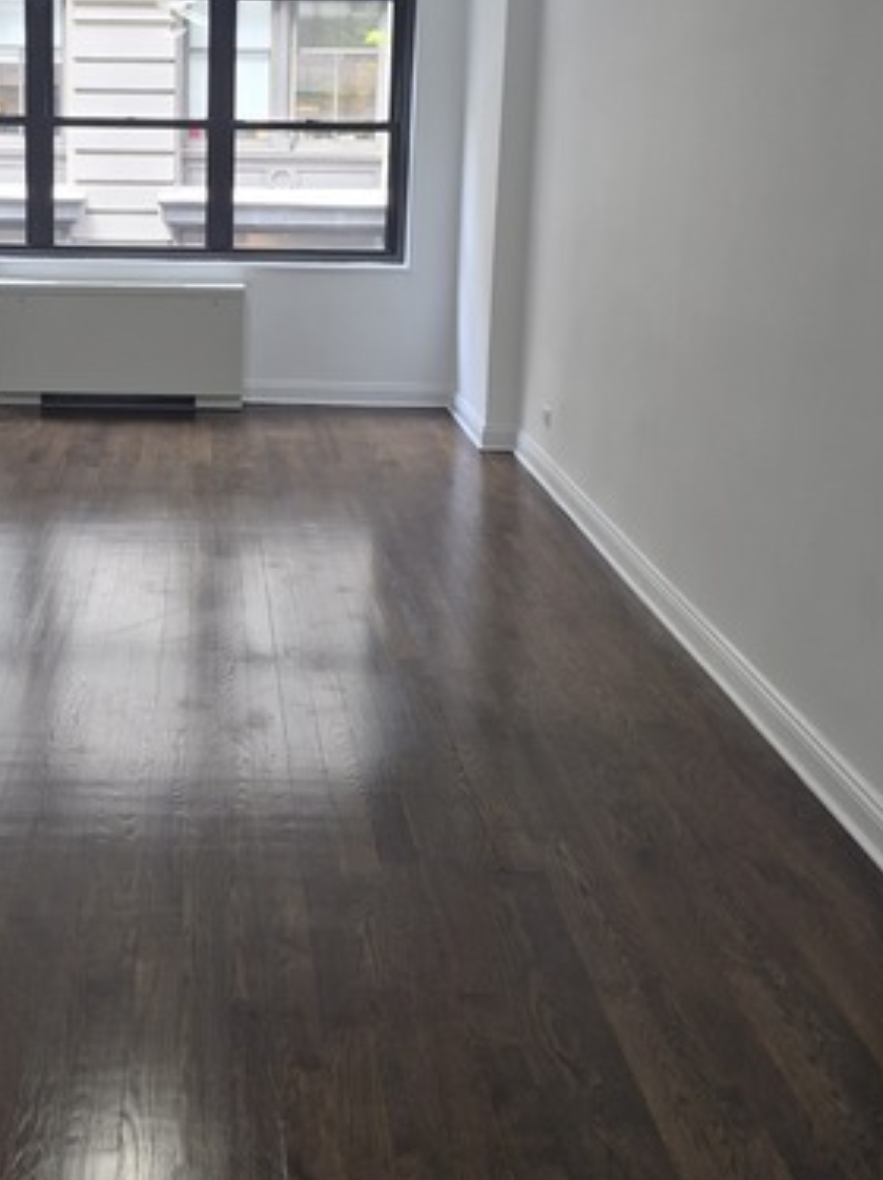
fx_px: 1396
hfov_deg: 34.2
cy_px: 333
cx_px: 196
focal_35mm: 41
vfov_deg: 44.6
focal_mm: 5.4
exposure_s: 1/120
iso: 160
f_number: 1.8
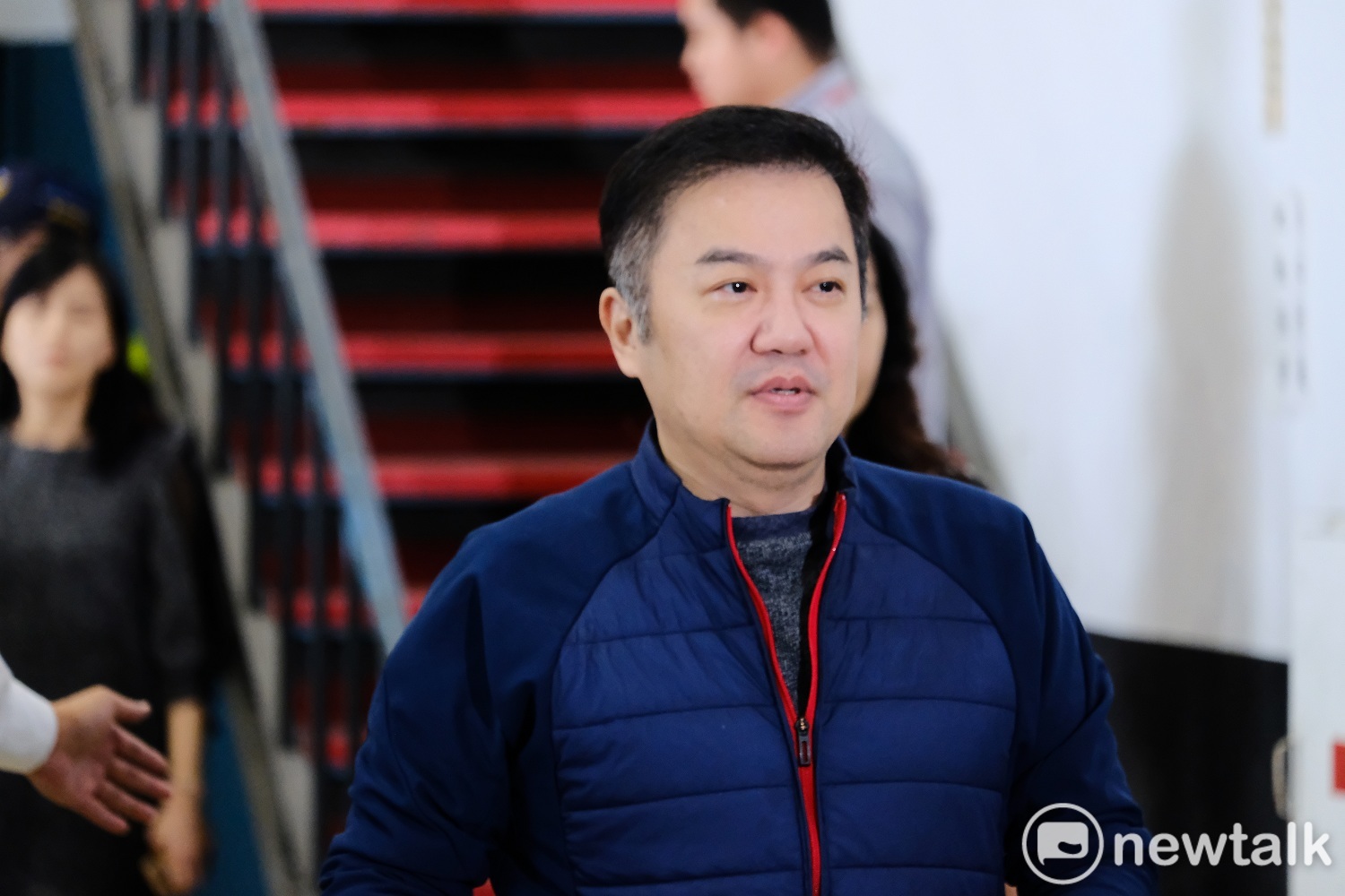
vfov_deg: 6.5
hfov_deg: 9.7
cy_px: 448
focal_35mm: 212
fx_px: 7920
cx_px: 672
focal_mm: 141.3
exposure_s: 1/200
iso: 5000
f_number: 4.4
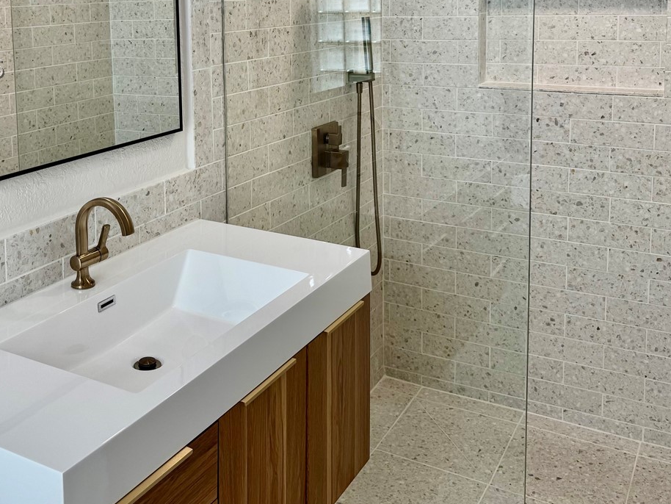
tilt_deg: -6.3
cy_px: 68
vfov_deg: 32.9
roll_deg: +0.7
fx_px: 814
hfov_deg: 44.2
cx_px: 229
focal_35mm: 42
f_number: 1.78
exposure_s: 1/210
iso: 80
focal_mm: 6.76
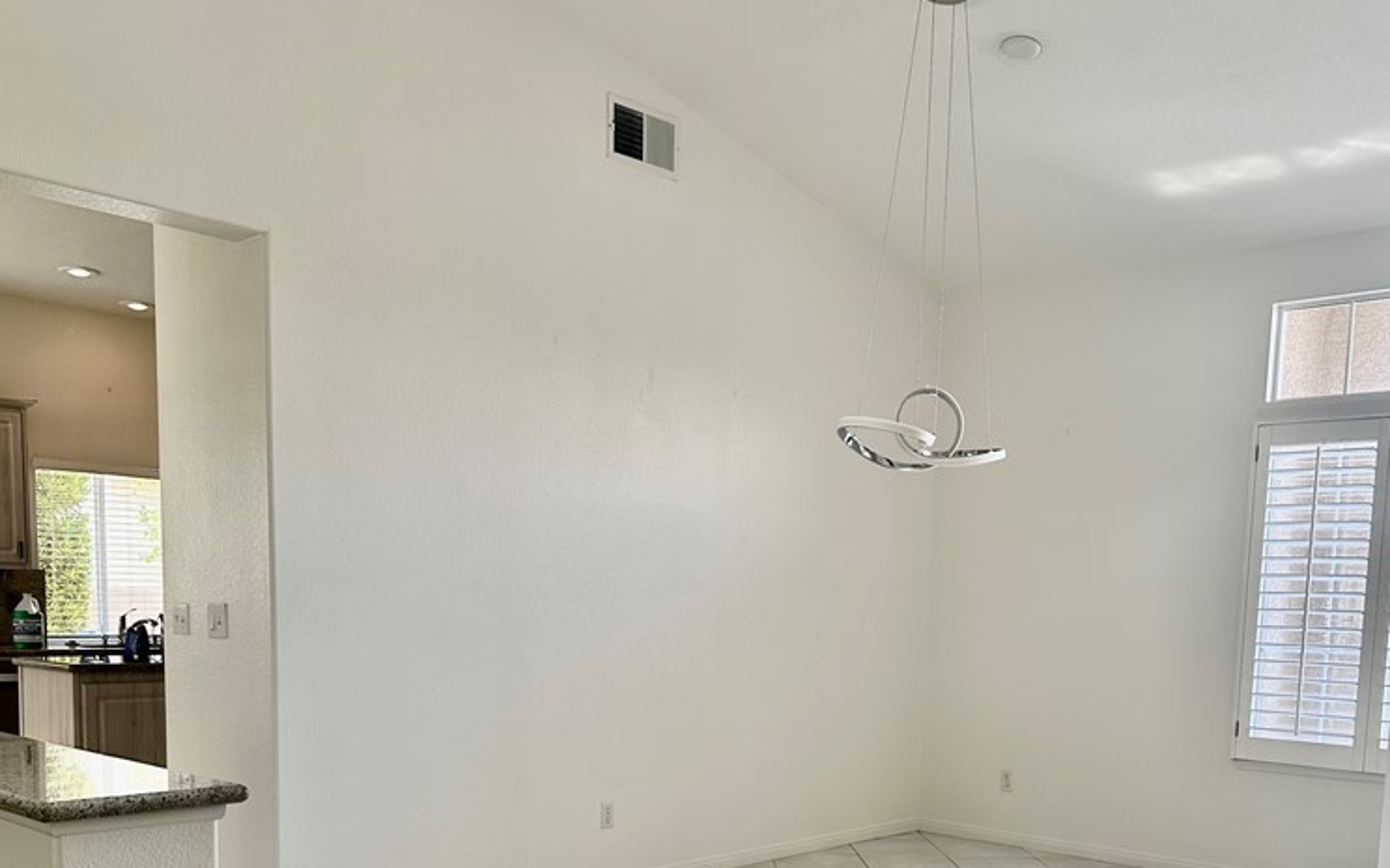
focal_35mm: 35
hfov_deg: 55.3
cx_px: 704
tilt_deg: -5.4
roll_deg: -2.1
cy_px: 750
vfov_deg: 34.6
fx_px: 1326
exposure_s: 1/121
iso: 80
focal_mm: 6.86
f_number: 1.78
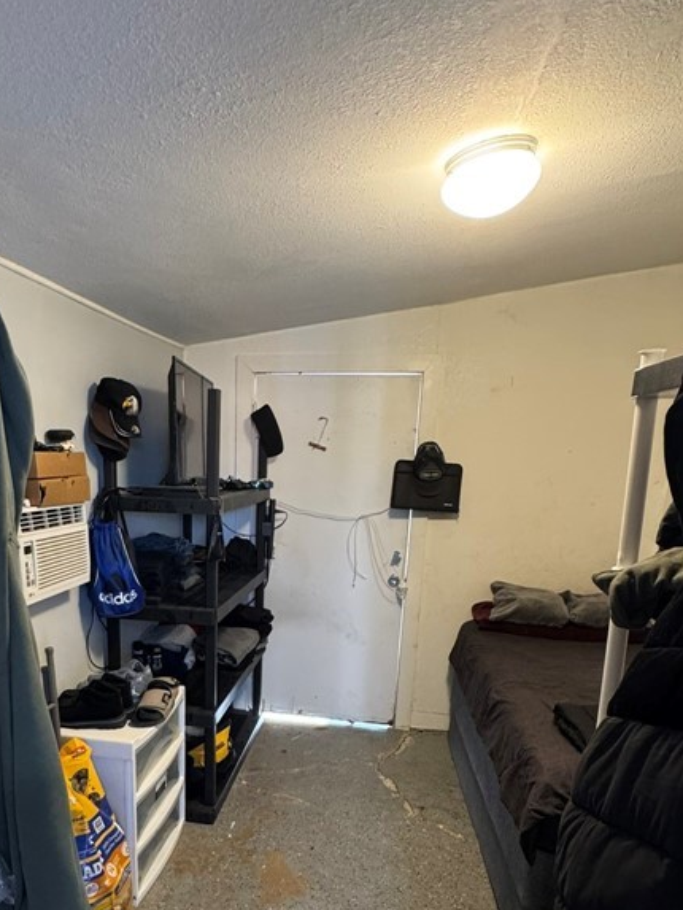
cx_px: 260
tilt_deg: -13.1
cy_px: 610
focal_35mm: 25
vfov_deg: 67.4
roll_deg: -0.4
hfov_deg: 54.3
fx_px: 657
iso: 400
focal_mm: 2.22
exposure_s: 1/60
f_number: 2.2
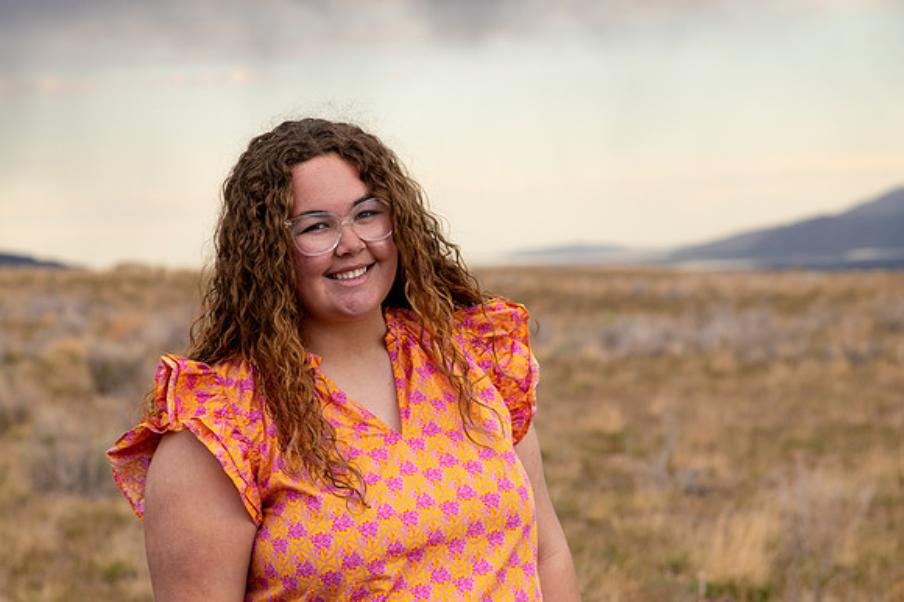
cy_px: 330
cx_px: 460
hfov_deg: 13.8
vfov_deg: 9.2
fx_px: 3739
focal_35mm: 149
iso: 200
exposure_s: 1/200
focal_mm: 105
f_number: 6.3
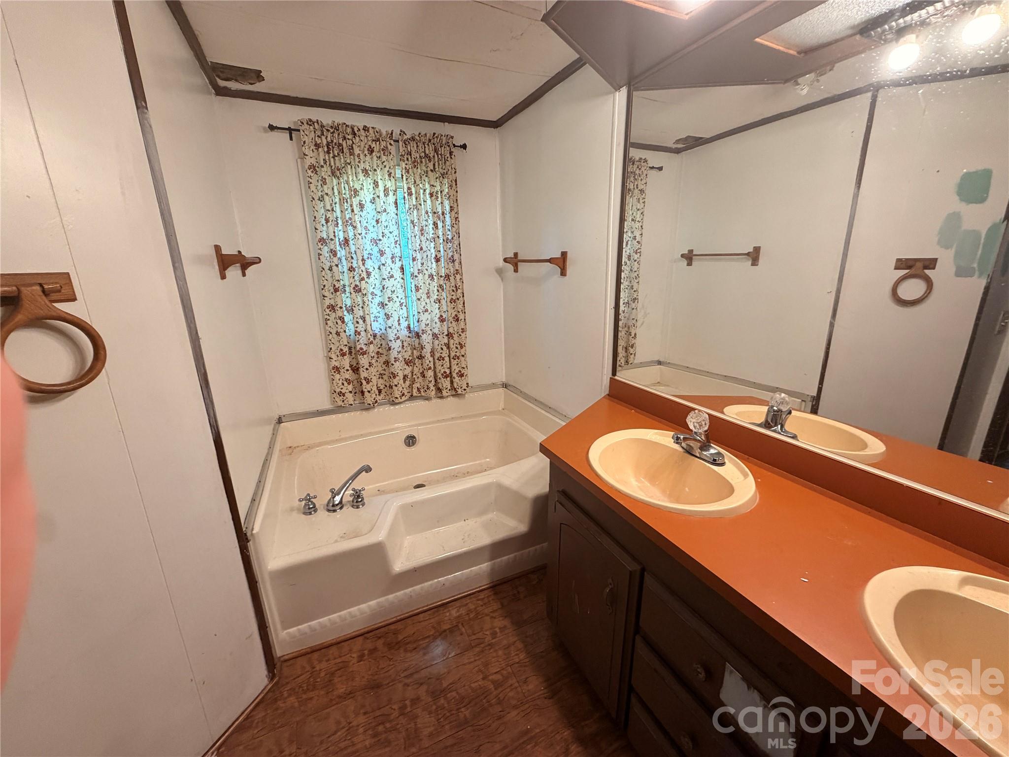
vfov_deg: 85.7
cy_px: 378
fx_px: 408
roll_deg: +1.3
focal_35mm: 14
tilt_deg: -14.8
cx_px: 504
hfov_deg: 102.1
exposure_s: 1/60
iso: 250
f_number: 2.2
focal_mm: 2.22
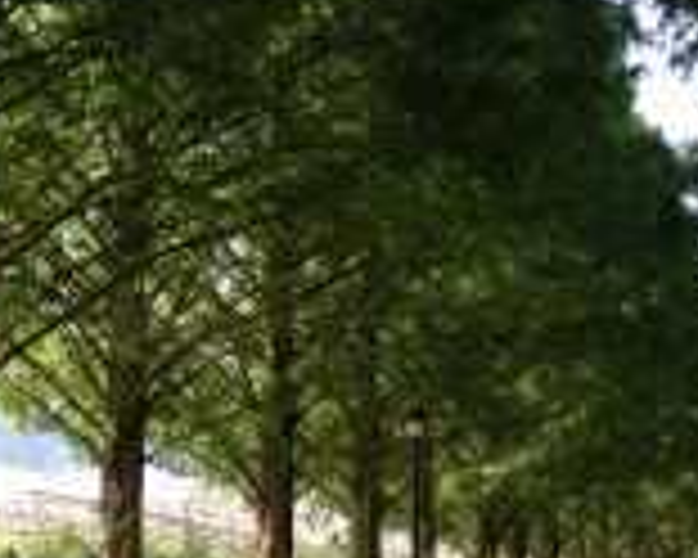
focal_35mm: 104
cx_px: 54
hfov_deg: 18.1
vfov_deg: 14.7
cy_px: 488
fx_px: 2148
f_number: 2.4
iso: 50
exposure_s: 1/241
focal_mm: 4.13
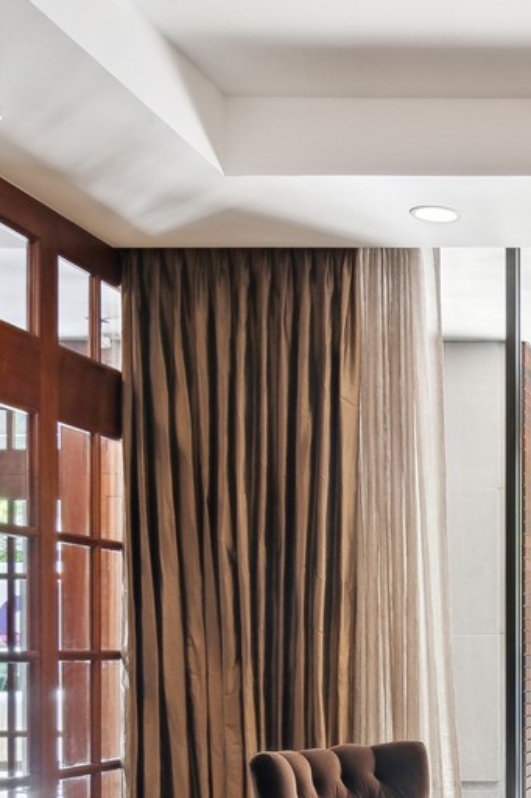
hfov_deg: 20.7
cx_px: 769
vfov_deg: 33.7
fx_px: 1262
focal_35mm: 57
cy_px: 675
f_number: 8
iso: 200
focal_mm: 12
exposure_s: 1/20
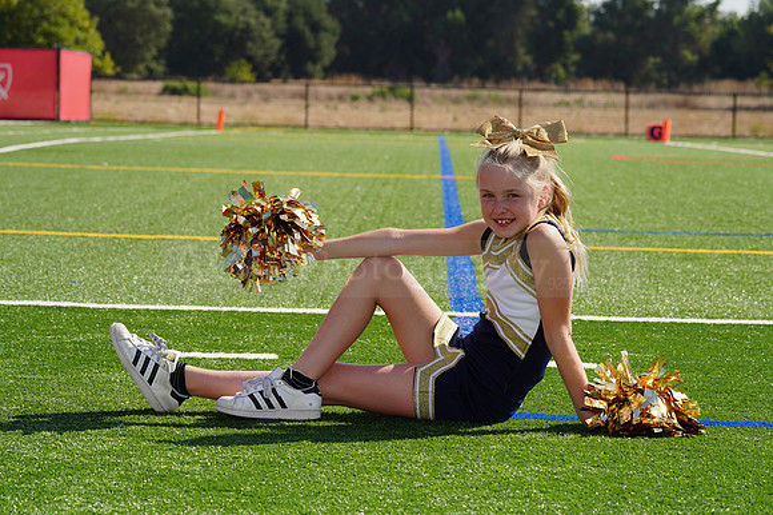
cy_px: 258
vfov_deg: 10.4
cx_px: 386
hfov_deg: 15.5
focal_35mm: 132
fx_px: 2833
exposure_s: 1/250
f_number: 10
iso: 100
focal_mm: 132
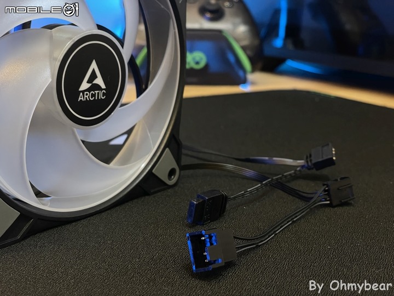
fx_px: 592
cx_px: 197
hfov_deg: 36.8
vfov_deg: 28.0
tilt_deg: -13.8
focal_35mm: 52
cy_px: 148
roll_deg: -0.9
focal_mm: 6
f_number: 2
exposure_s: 1/40
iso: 640
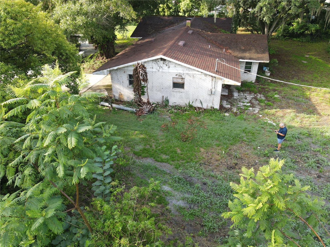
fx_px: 229
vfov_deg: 56.8
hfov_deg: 71.6
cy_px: 124
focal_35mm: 24
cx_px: 165
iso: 100
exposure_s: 1/50
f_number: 2.8
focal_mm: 4.5
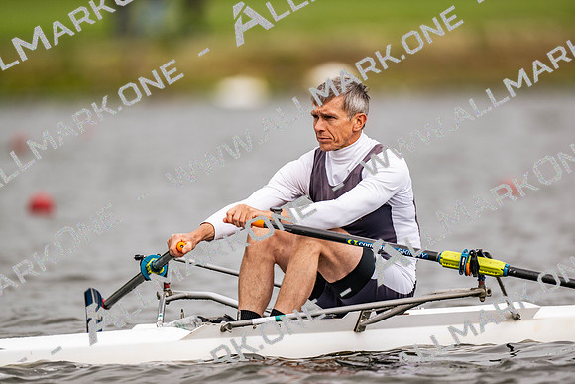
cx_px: 288
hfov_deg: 3.4
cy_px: 192
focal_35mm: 600
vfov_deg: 2.3
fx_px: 9585
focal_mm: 600
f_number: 4
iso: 200
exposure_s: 1/2500
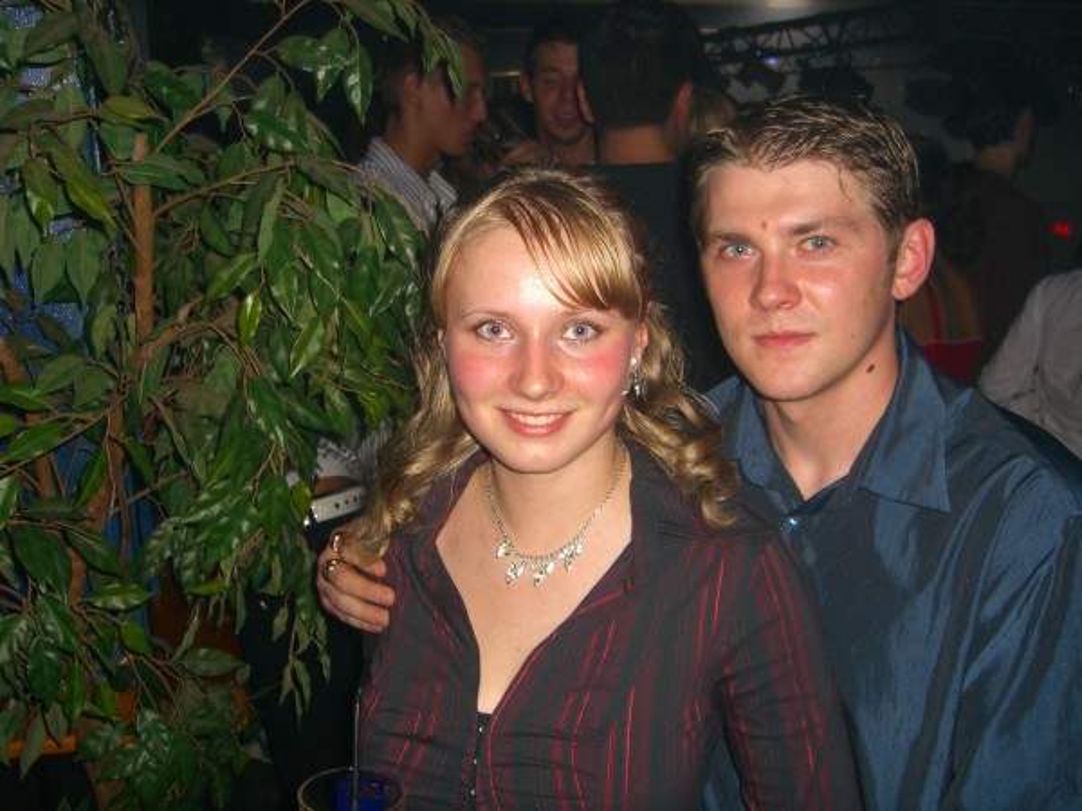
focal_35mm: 38
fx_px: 1188
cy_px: 406
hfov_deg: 49.0
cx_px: 541
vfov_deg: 37.7
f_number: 2.8
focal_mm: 7.9
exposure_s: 1/60
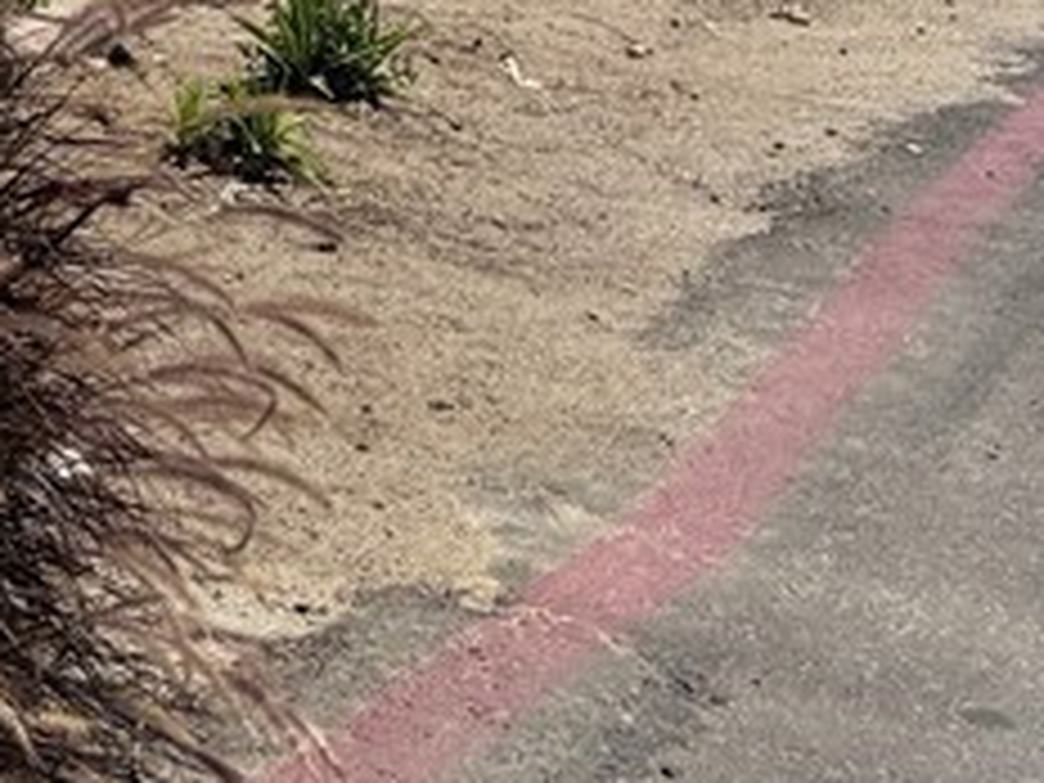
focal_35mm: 106
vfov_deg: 13.1
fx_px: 3197
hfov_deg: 15.6
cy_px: -464
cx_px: -891
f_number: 1.78
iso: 80
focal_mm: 6.76
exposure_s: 1/5714
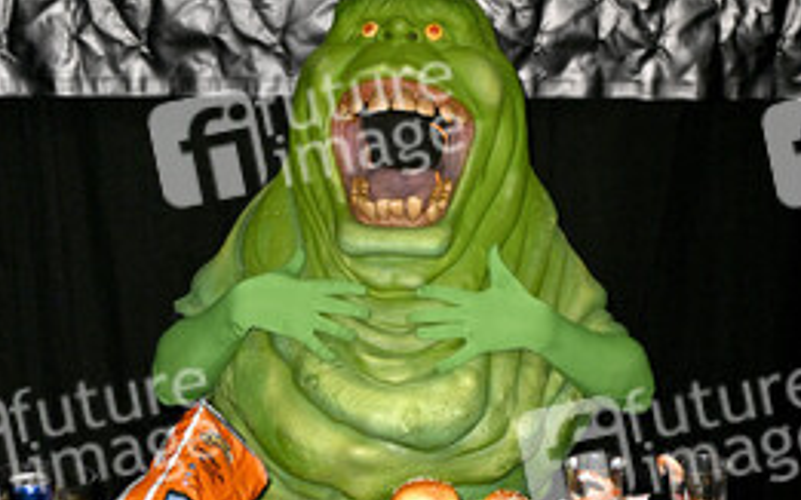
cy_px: 288
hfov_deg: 27.5
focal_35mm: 75
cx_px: 396
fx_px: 1637
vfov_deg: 17.4
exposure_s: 1/250
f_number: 2.2
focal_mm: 48
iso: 400
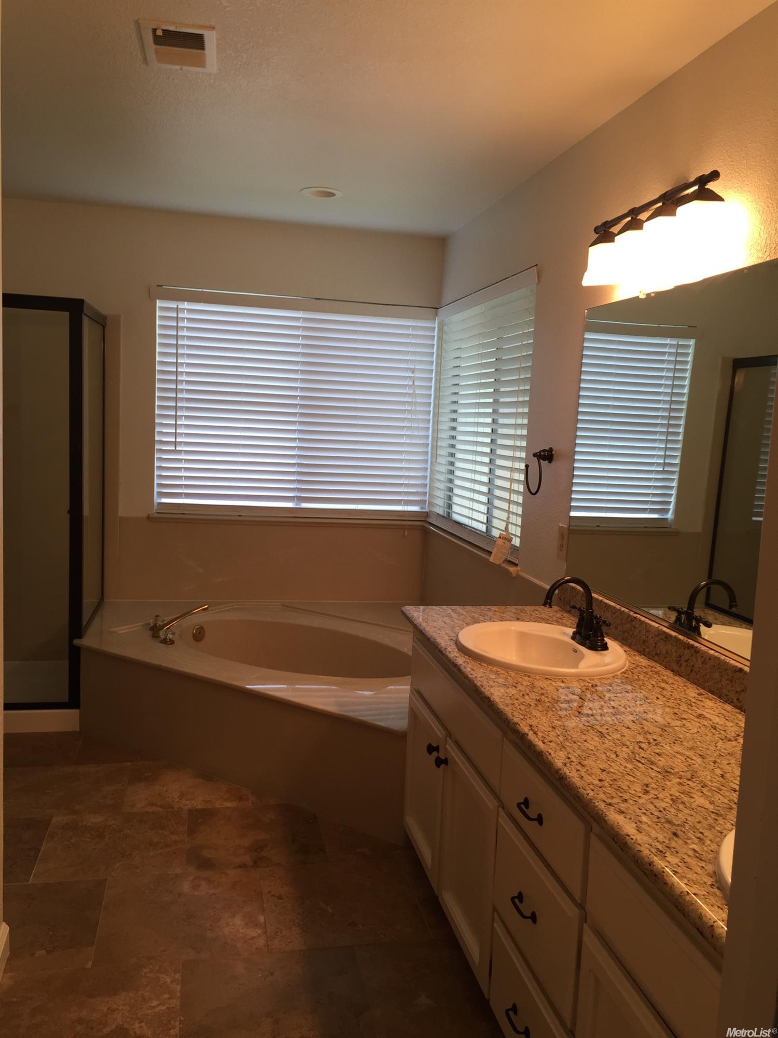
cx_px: 389
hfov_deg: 48.2
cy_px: 519
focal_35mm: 29
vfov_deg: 61.7
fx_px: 869
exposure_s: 1/60
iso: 32
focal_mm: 4.15
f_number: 2.2
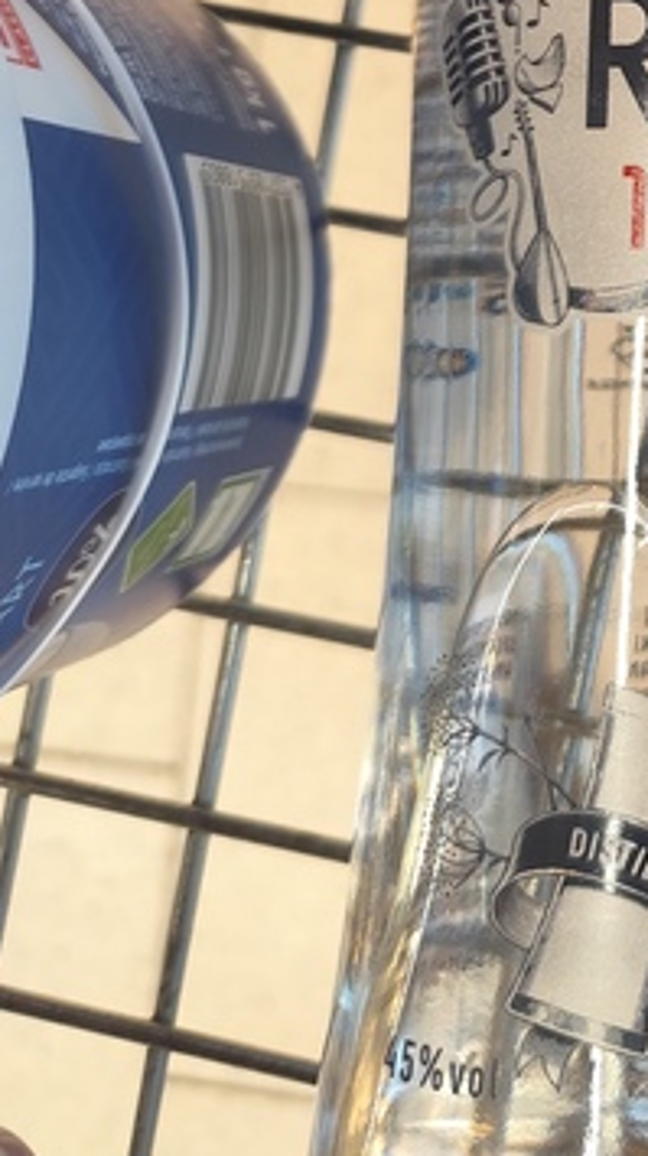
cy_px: -94
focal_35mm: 65
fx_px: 1991
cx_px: 1110
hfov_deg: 16.1
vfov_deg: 29.4
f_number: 1.65
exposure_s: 1/100
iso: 640
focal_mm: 6.14
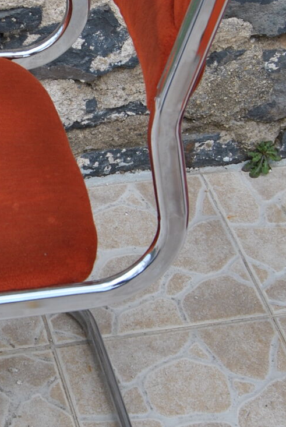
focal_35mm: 103
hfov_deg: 13.0
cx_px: -50
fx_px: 1223
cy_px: 188
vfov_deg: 19.8
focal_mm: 26
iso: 100
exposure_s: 1/200
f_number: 7.1
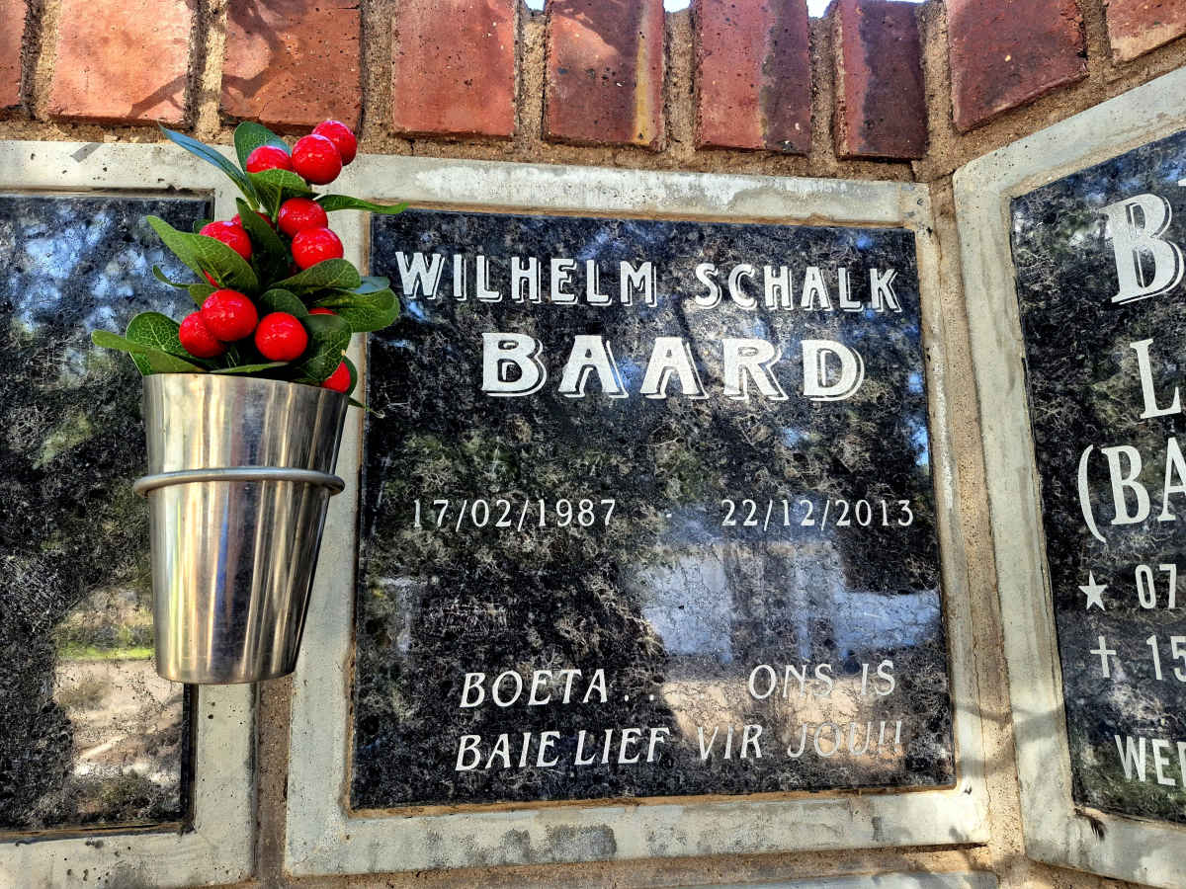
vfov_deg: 58.9
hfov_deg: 73.9
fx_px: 788
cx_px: 593
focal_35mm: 23
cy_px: 444
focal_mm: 5.4
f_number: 1.8
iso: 160
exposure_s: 1/180
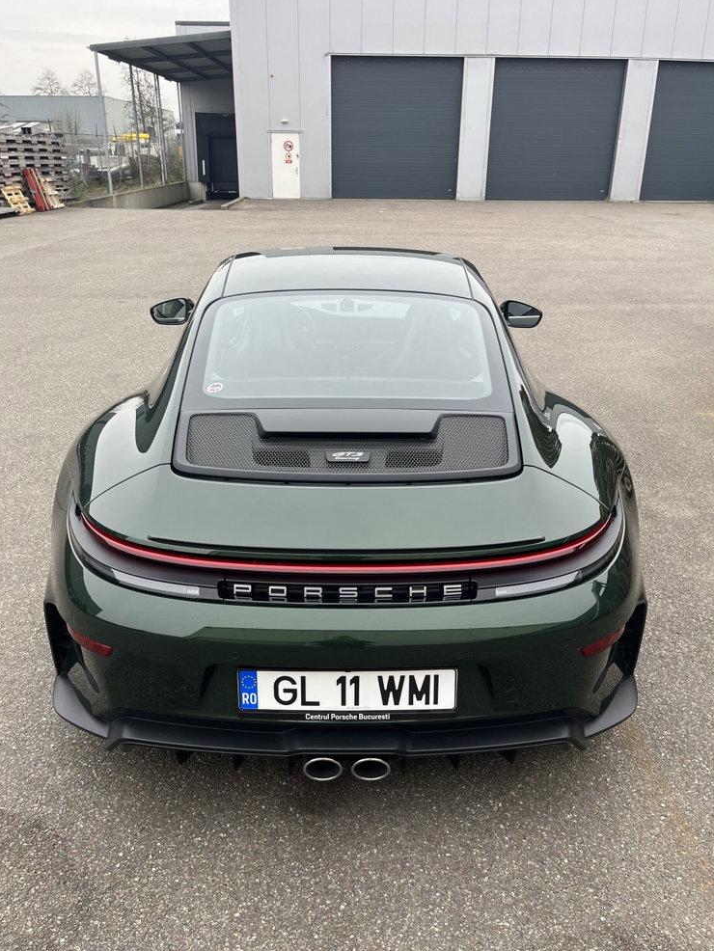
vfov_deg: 65.3
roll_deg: +0.6
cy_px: 459
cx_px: 352
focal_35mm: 27
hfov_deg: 51.4
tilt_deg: -21.9
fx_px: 742
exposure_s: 1/661
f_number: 1.6
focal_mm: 5.1
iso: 50
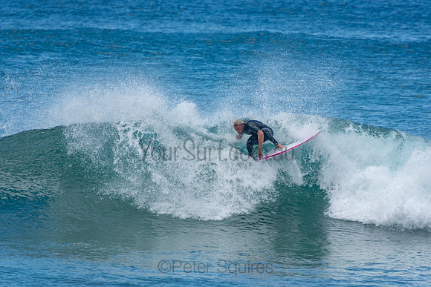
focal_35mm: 600
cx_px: 216
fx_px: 7185
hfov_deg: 3.4
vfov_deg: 2.3
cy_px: 144
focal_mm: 400
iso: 250
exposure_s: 1/1250
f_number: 5.6
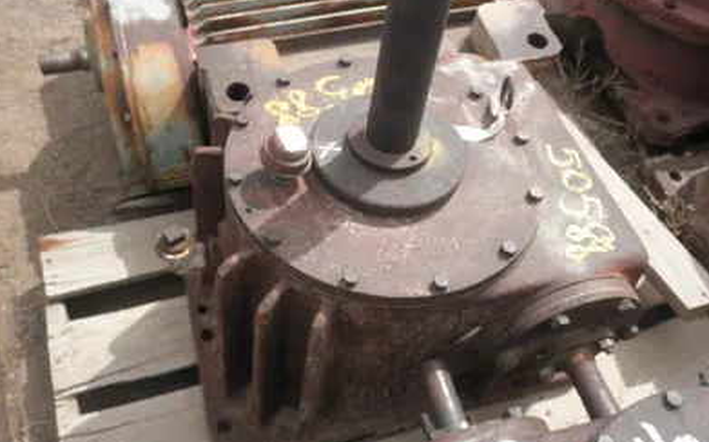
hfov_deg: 51.6
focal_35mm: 38
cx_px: 348
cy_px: 176
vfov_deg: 33.4
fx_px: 734
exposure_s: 1/80
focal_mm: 6.1
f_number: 9.1
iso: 64
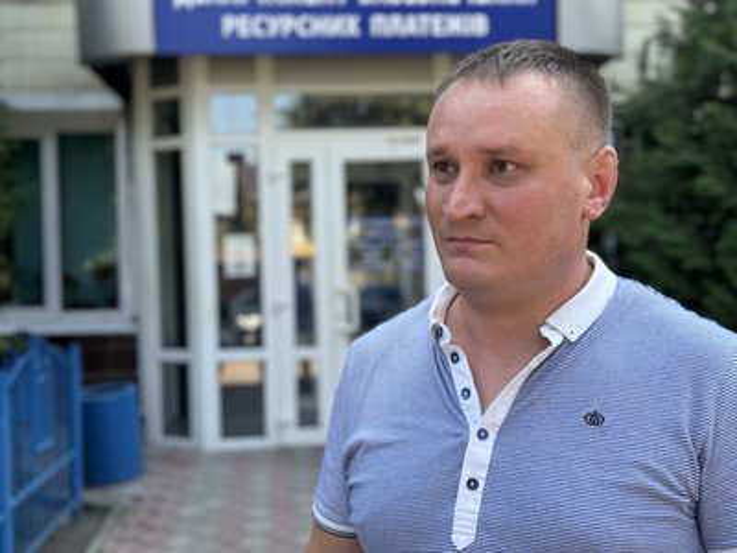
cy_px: 276
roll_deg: +1.8
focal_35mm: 48
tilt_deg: -0.8
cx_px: 368
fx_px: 1022
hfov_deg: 39.7
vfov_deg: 30.3
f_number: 1.78
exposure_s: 1/627
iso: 64
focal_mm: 6.76
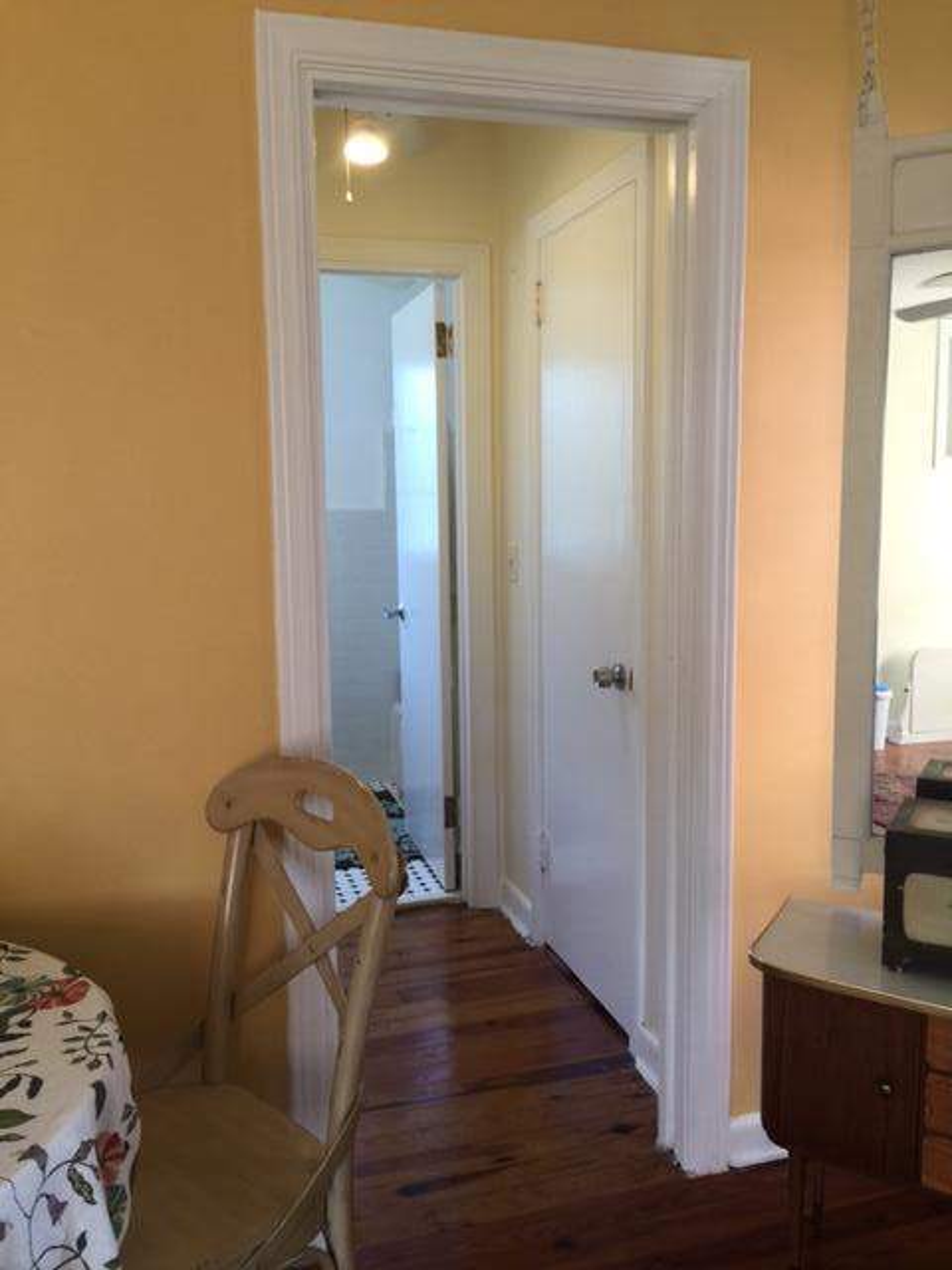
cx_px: 476
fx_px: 1063
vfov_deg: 61.7
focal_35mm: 29
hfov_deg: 48.2
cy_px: 635
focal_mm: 4.15
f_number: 2.2
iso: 32
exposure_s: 1/40
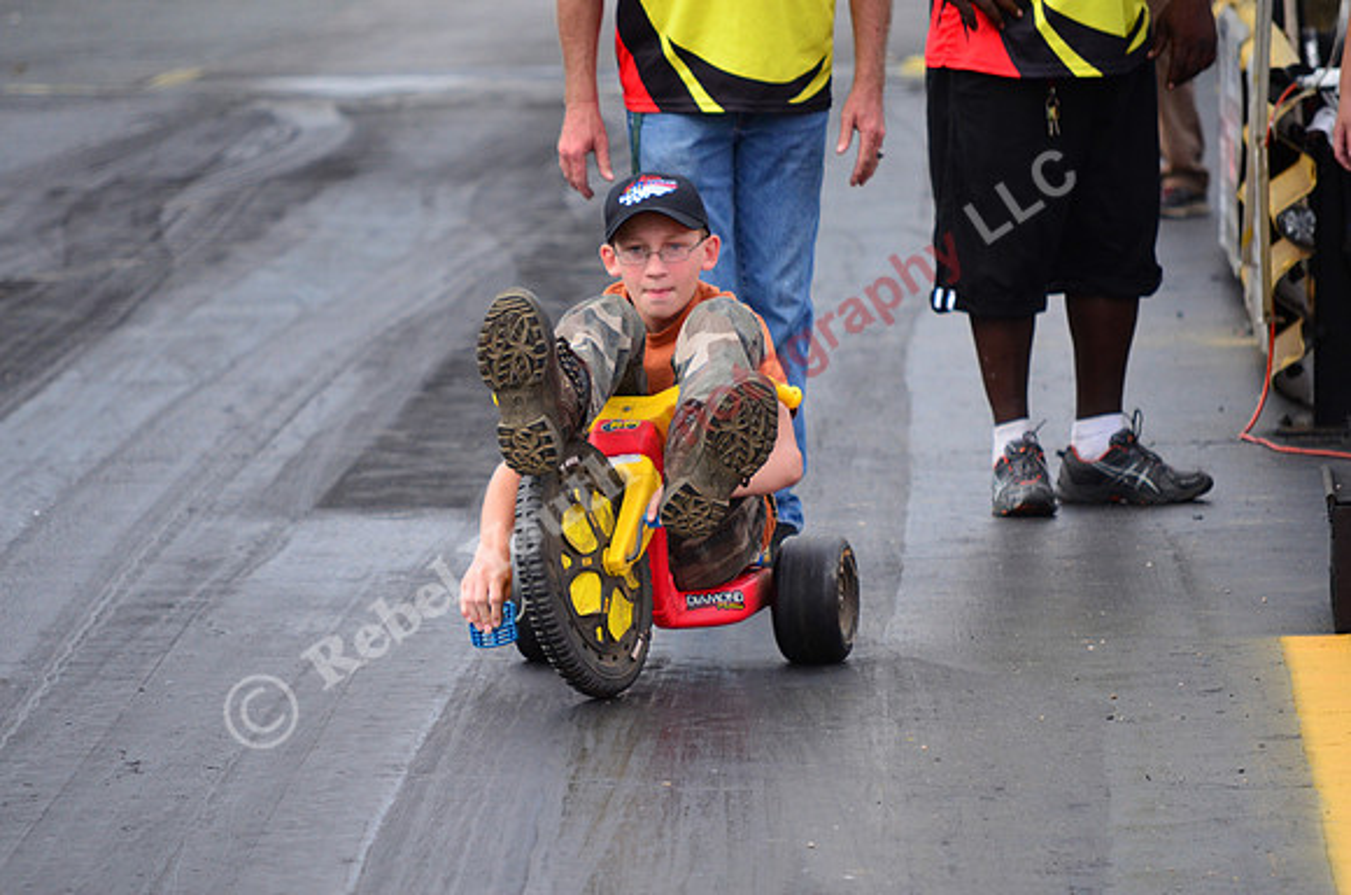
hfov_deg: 6.9
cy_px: 448
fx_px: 11234
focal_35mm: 300
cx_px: 676
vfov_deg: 4.6
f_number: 5.6
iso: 1000
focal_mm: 200
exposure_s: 1/1000
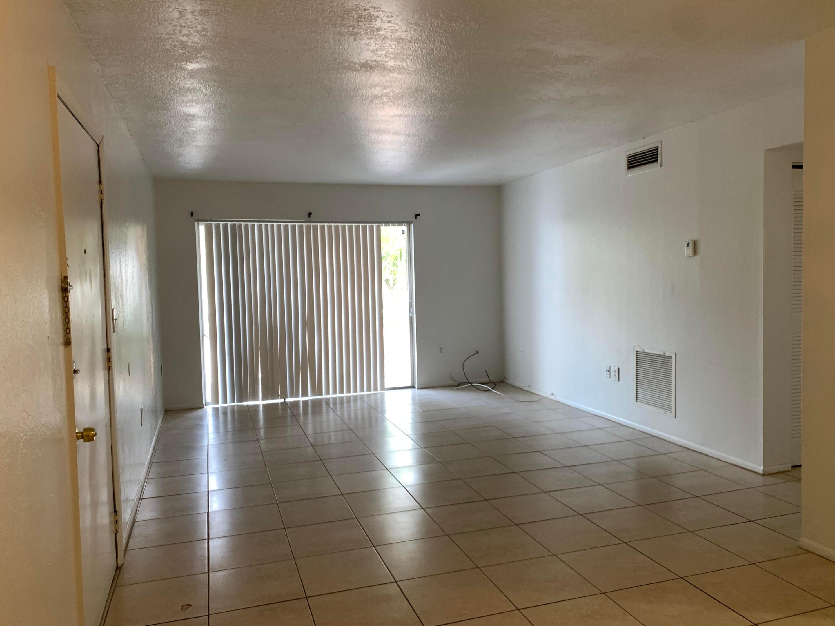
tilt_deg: -3.8
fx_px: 627
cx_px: 418
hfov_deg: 67.3
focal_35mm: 26
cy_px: 313
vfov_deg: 53.1
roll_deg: +1.8
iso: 125
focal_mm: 4.25
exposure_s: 1/60
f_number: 1.8
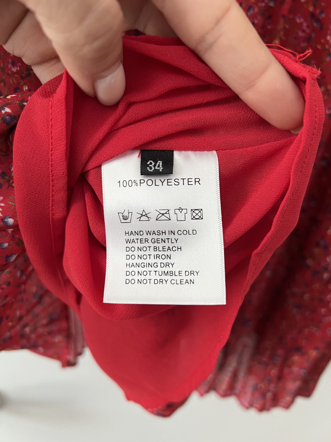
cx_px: 166
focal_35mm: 26
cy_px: 221
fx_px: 331
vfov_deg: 67.3
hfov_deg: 53.1
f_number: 1.5
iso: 125
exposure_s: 1/91
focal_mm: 5.7
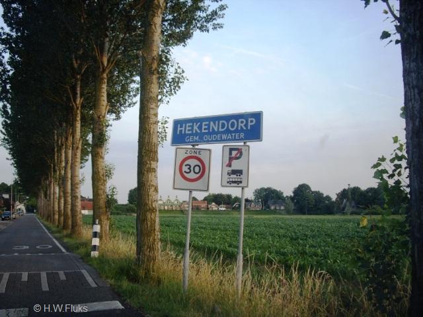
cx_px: 212
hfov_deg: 49.0
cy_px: 158
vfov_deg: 37.7
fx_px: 464
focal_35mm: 38
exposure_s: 1/125
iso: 100
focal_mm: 7.9
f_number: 2.8
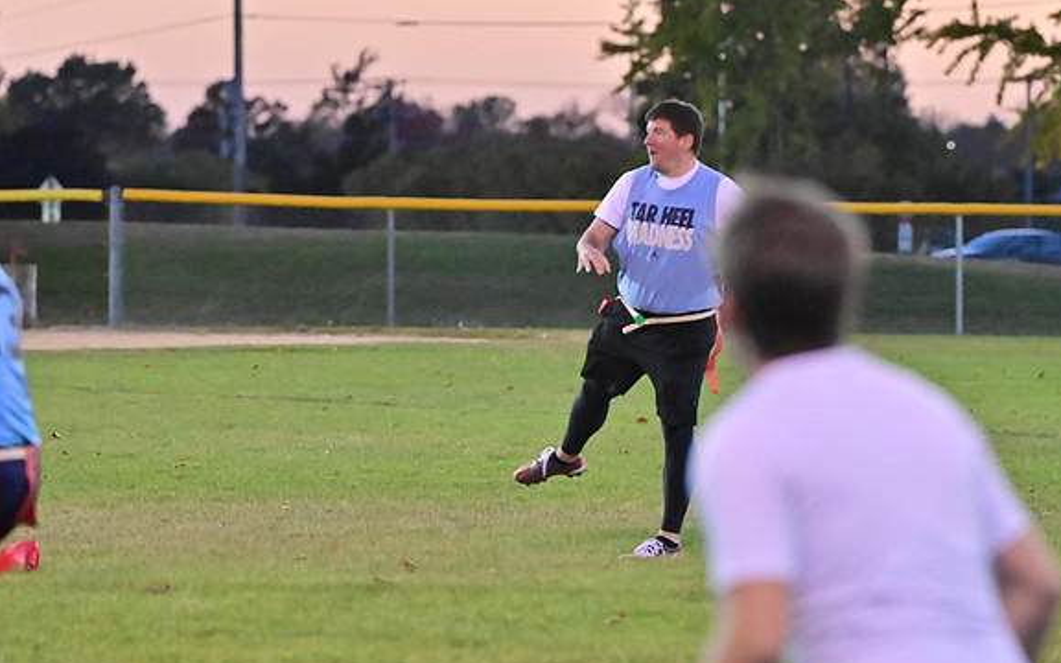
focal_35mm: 277
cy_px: 338
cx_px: 532
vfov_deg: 4.7
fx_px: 8010
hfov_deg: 7.6
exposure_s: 1/400
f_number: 4
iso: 6400
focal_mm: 180
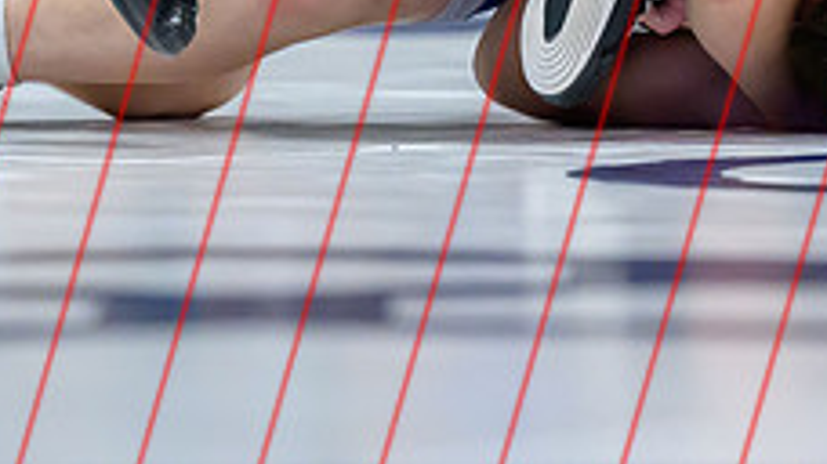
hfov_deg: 4.2
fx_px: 11376
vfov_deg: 2.3
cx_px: 788
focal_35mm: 519
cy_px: -227
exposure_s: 1/800
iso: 8000
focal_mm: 140
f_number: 2.8
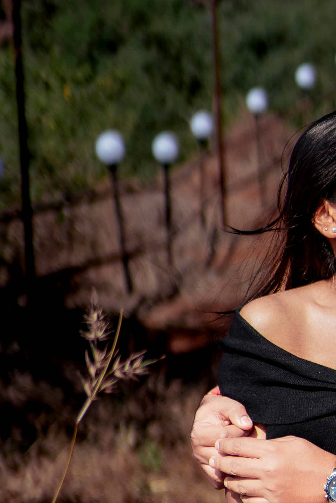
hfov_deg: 8.5
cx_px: 523
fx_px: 2198
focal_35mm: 157
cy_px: 376
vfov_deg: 13.0
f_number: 1.6
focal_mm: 35
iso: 64
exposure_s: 1/8000
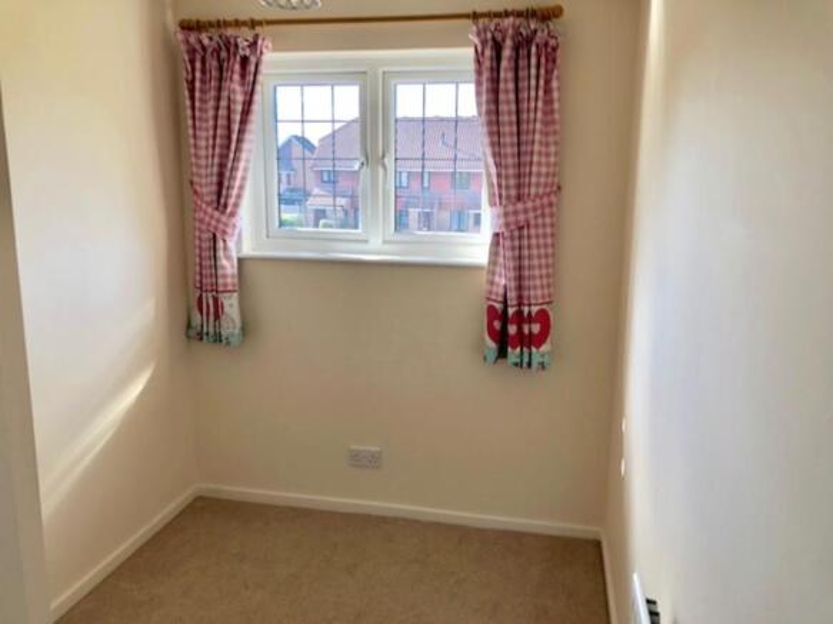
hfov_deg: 63.5
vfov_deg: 49.7
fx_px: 674
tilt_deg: -13.3
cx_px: 416
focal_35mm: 28
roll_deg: +0.1
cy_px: 312
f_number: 1.8
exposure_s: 1/120
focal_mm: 4
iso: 40
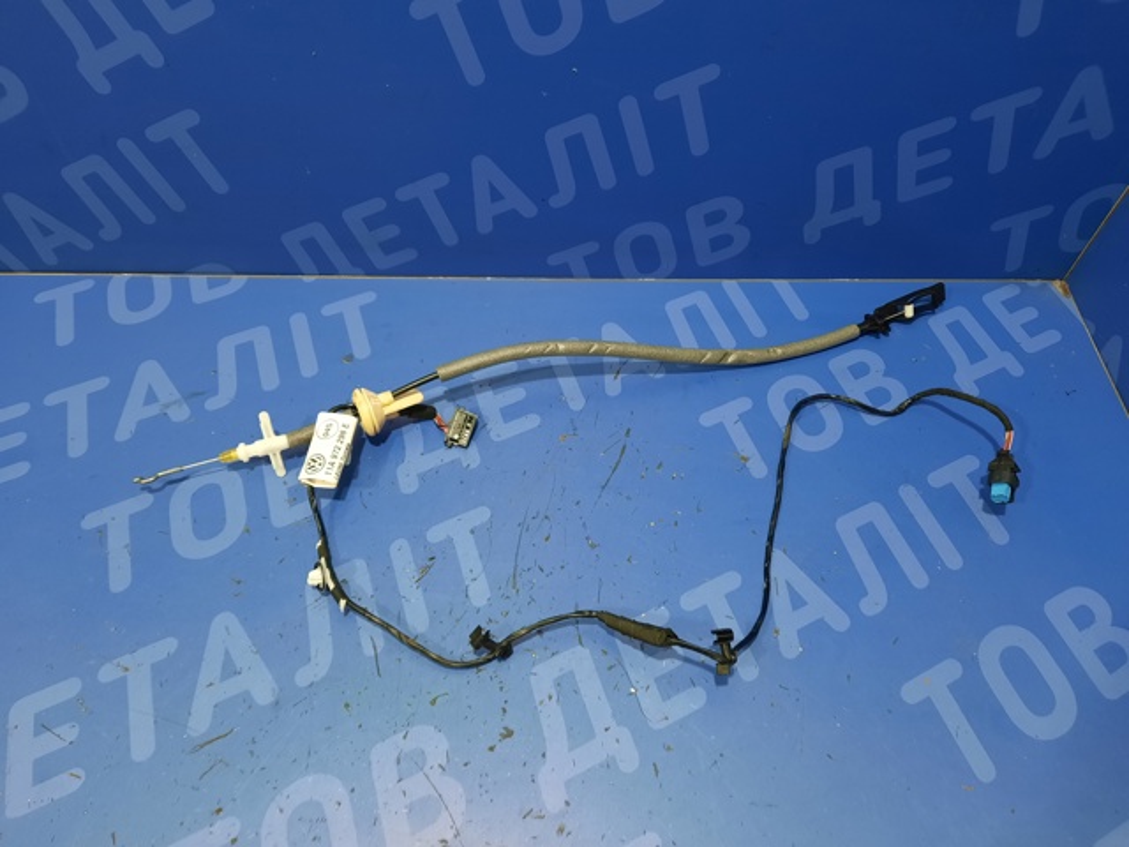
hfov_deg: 69.4
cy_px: 424
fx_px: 815
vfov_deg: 54.9
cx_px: 564
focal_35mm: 25
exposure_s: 1/33
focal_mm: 4.6
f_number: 2
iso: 250
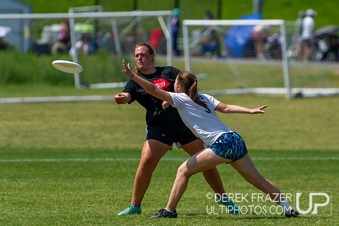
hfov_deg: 3.6
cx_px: 187
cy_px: 100
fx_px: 5387
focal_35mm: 572
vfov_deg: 2.4
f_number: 4
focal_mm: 280
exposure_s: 1/4000
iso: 360
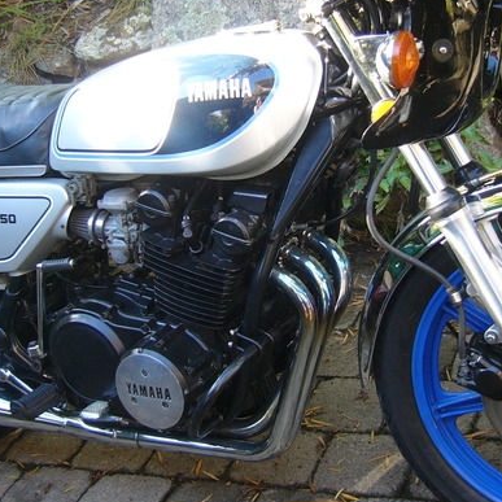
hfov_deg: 26.9
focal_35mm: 64
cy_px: 184
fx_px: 1050
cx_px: 233
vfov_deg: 26.8
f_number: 2.8
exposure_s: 1/40
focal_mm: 5.8
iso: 100
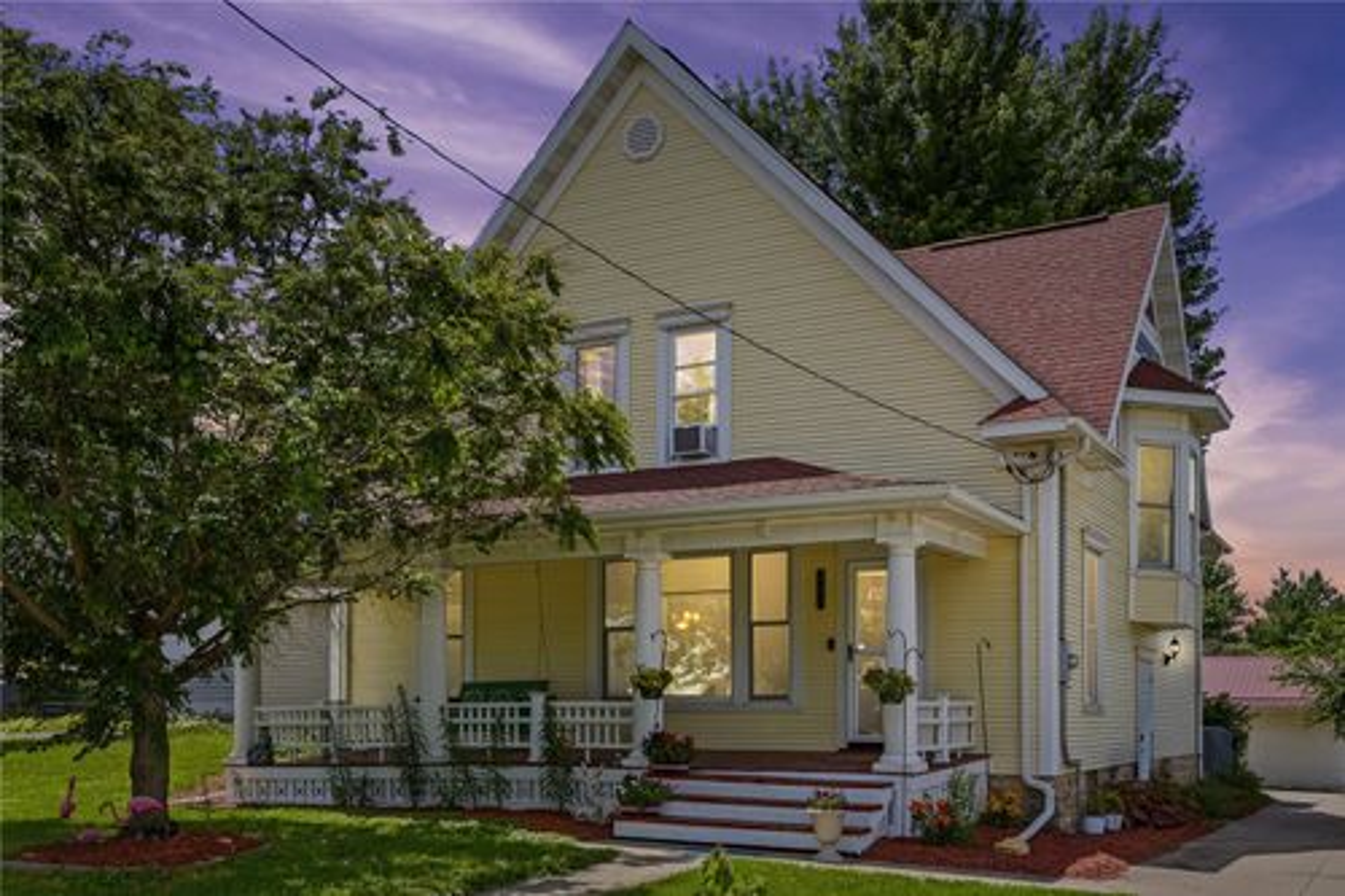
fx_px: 1307
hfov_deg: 54.5
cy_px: 448
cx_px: 672
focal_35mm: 35
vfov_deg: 37.8
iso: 400
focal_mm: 35
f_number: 9
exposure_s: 1/640
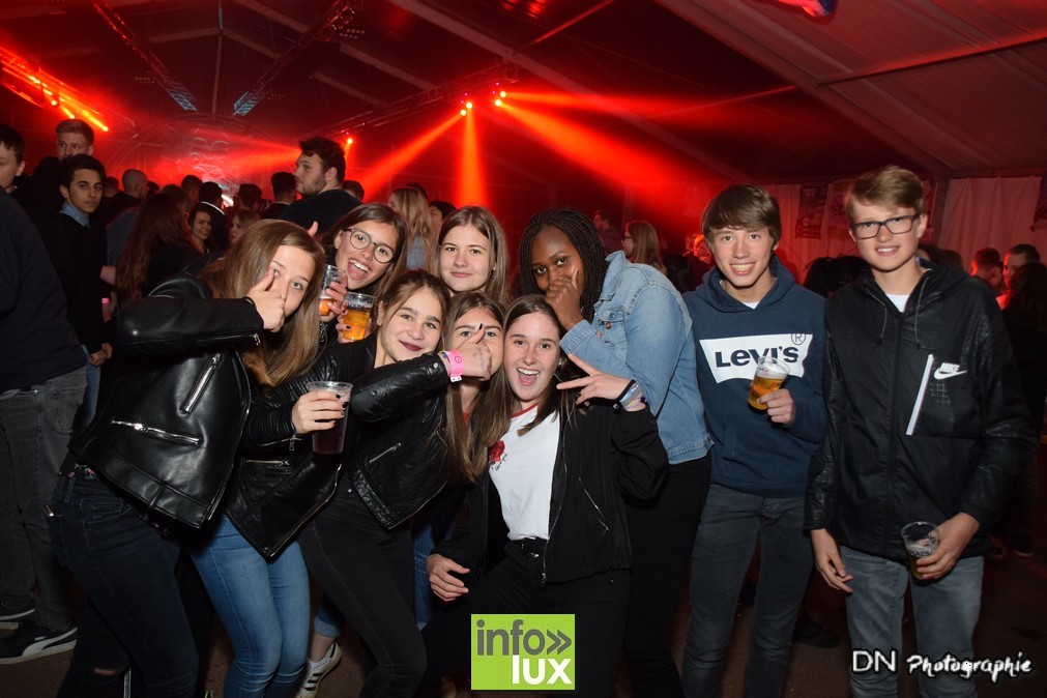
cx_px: 524
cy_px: 349
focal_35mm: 27
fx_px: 785
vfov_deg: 47.9
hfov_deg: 67.4
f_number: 3.5
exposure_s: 1/30
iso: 1600
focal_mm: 18
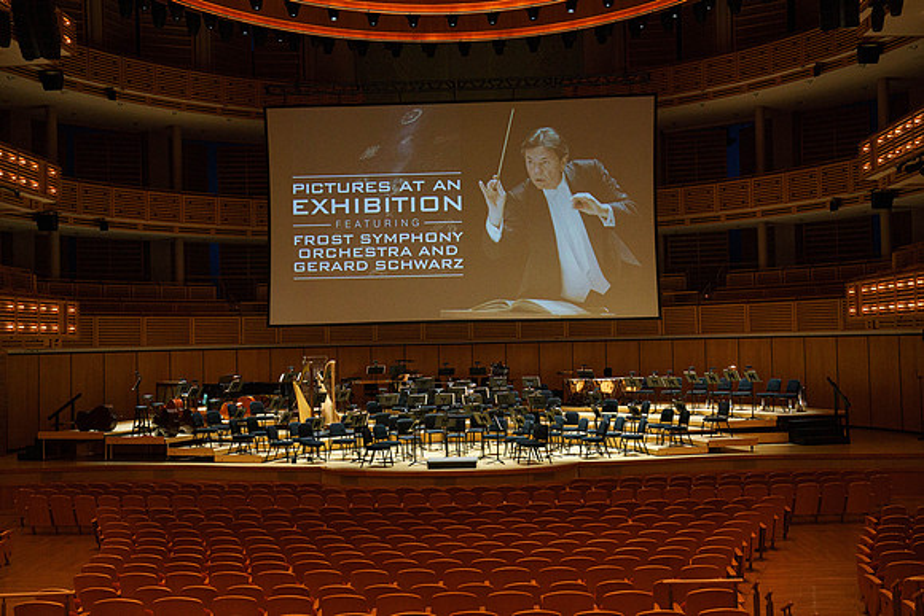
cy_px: 308
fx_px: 1129
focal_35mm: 44
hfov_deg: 44.5
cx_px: 462
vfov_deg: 30.5
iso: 2500
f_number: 5.6
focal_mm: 43
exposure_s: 1/200
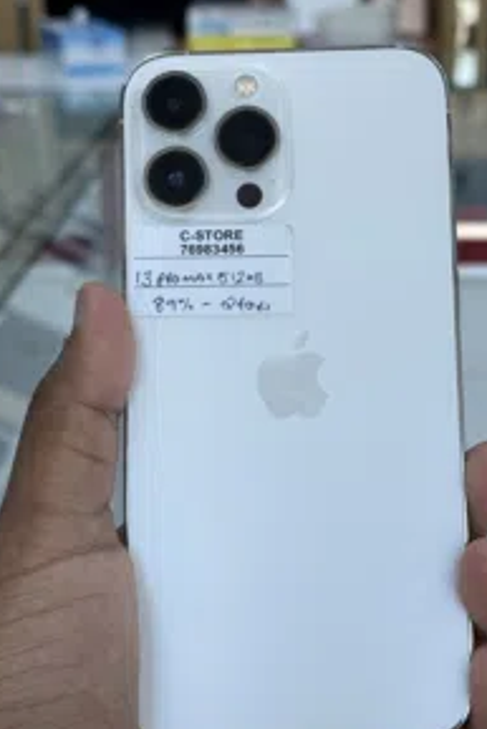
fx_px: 1398
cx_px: 341
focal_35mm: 69
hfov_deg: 19.7
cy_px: 341
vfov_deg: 29.2
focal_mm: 6.76
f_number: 1.78
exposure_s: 1/926
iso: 64
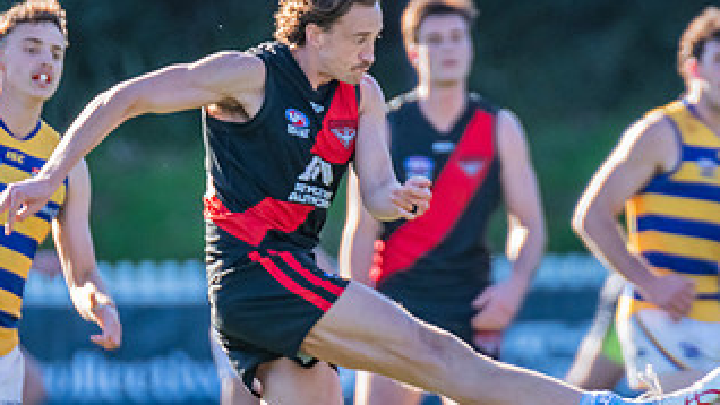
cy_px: 219
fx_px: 20947
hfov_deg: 2.0
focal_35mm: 1097
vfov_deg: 1.1
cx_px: 477
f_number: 5.6
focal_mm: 500
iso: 1400
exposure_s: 1/1250
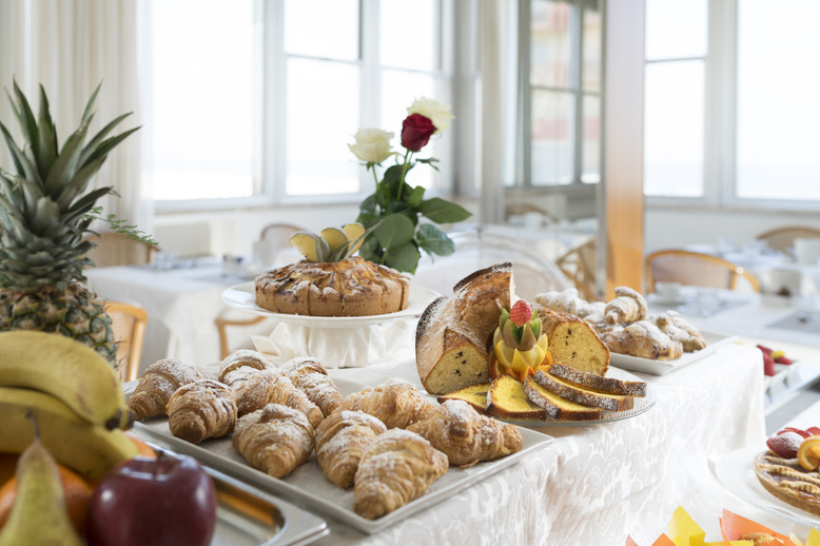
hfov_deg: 53.2
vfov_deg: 36.8
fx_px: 820
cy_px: 271
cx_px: 409
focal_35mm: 36
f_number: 3.5
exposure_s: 1/100
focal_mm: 35
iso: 100
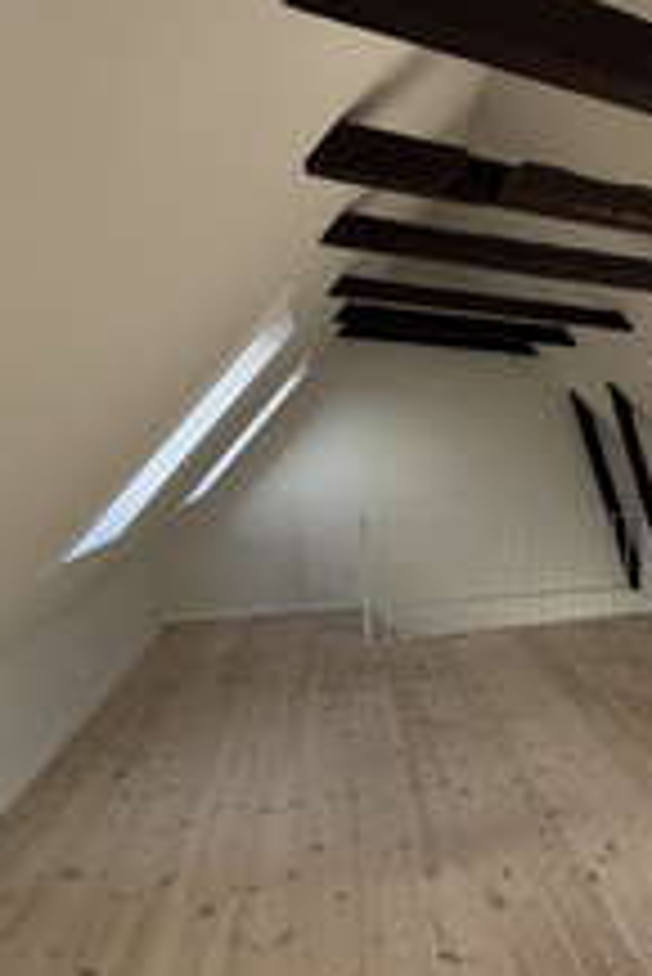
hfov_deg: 40.5
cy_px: 544
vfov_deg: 71.2
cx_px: 731
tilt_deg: -7.1
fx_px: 678
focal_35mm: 25
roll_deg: -1.2
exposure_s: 1/282
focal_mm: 2.22
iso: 64
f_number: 2.2
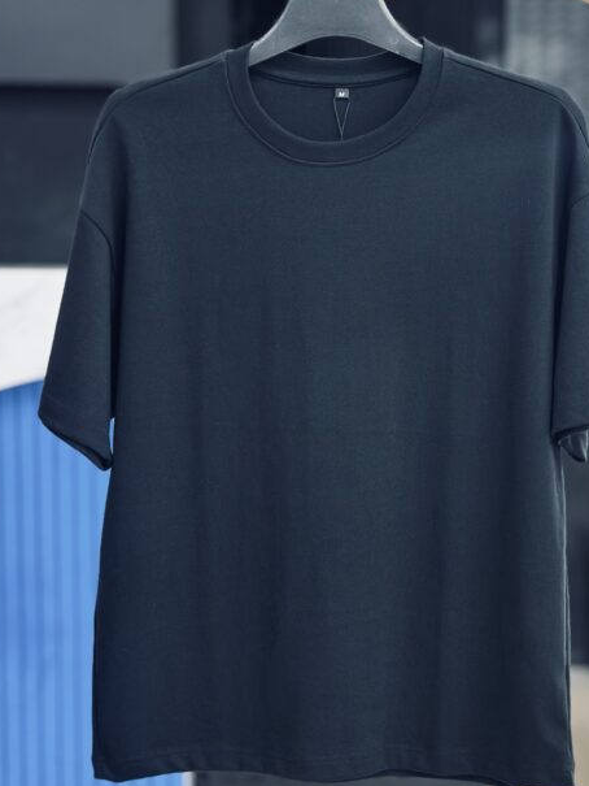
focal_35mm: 74
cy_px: 429
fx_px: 1678
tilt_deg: -5.7
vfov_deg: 26.3
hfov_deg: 19.9
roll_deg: -0.4
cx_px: 352
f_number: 1.78
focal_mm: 6.86
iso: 160
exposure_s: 1/50
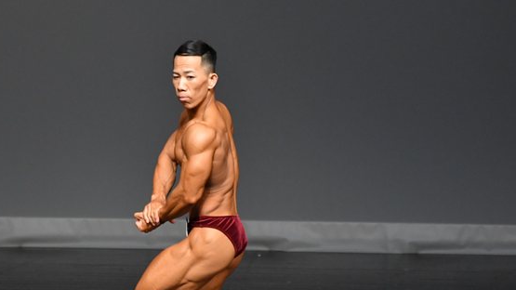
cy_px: 210
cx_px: 214
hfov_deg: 3.9
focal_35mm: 548
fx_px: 7497
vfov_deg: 2.2
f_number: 5.6
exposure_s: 1/400
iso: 2500
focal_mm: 250
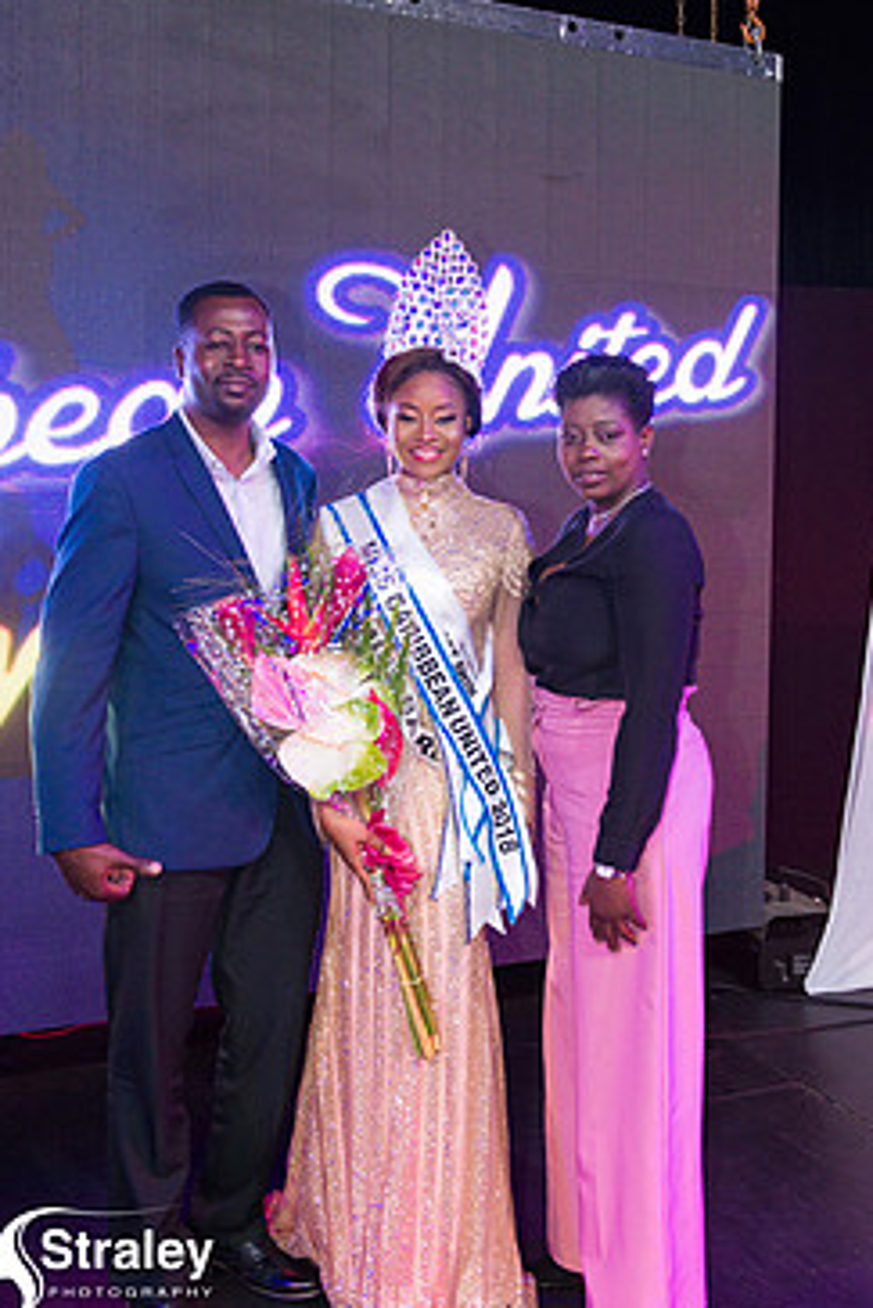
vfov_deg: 46.1
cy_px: 525
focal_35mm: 42
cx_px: 503
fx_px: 1526
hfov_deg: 31.9
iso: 4000
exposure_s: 1/160
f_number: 5
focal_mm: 34
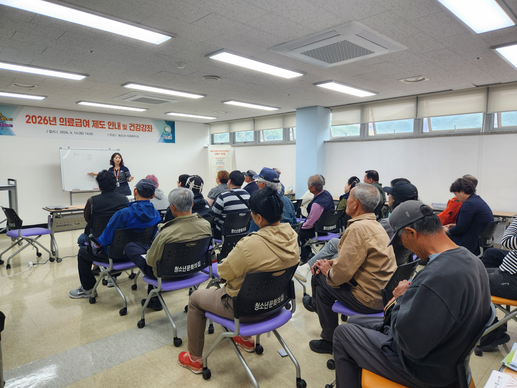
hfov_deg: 73.9
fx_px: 344
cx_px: 258
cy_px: 194
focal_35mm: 23
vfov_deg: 58.9
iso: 80
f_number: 1.8
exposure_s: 1/120
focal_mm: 5.4
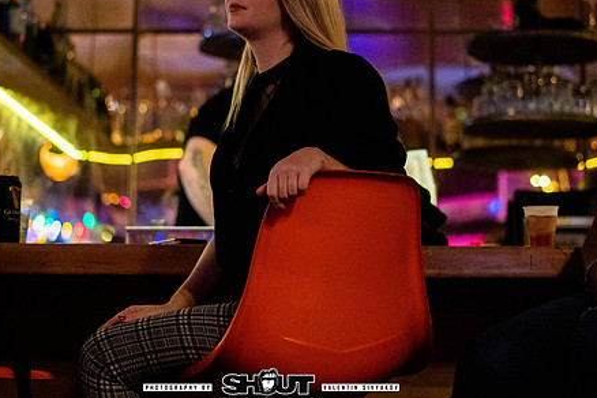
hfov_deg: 24.5
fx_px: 1376
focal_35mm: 83
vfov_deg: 16.4
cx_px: 287
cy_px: 122
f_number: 1.8
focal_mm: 50
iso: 2000
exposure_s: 1/60
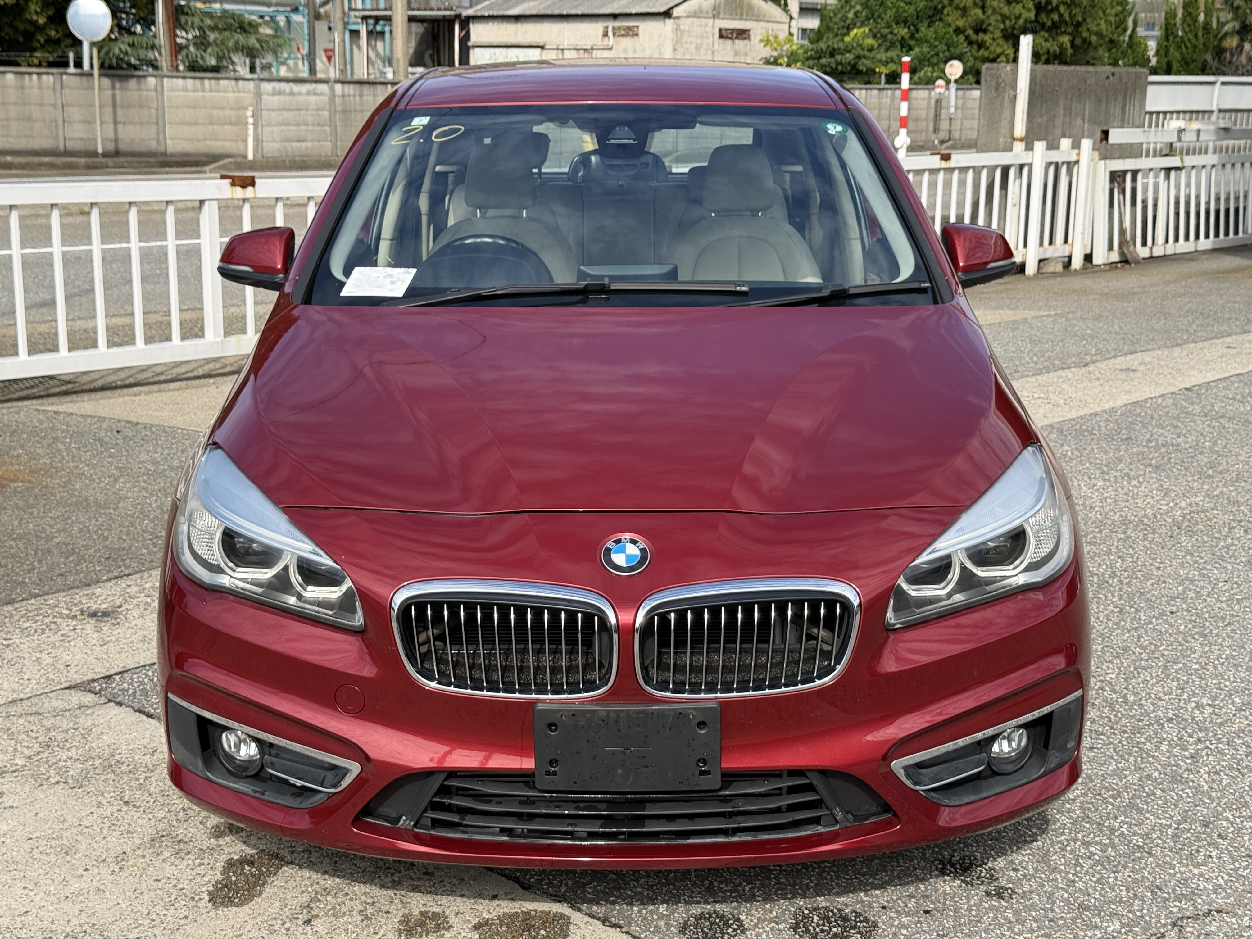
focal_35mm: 48
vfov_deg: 30.3
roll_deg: -1.1
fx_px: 1736
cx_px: 626
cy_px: 470
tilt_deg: -12.3
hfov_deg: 39.7
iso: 64
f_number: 1.78
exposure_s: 1/2208
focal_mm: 6.76
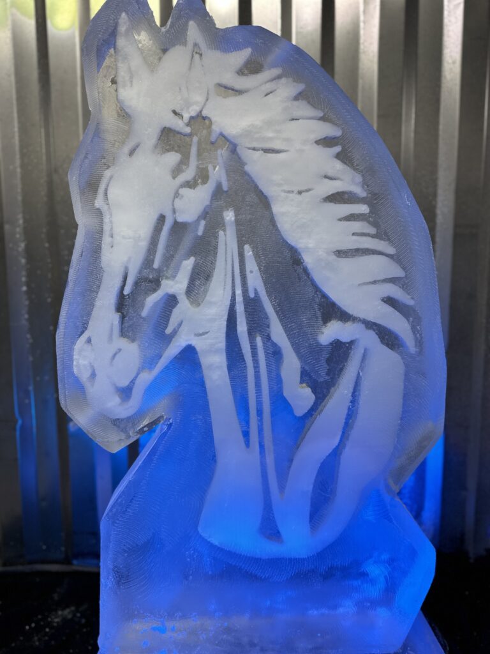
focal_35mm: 24
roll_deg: +0.6
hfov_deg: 56.8
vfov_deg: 71.6
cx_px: 245
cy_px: 327
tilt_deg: -7.0
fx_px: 453
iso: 64
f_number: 1.78
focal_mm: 6.86
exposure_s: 1/100
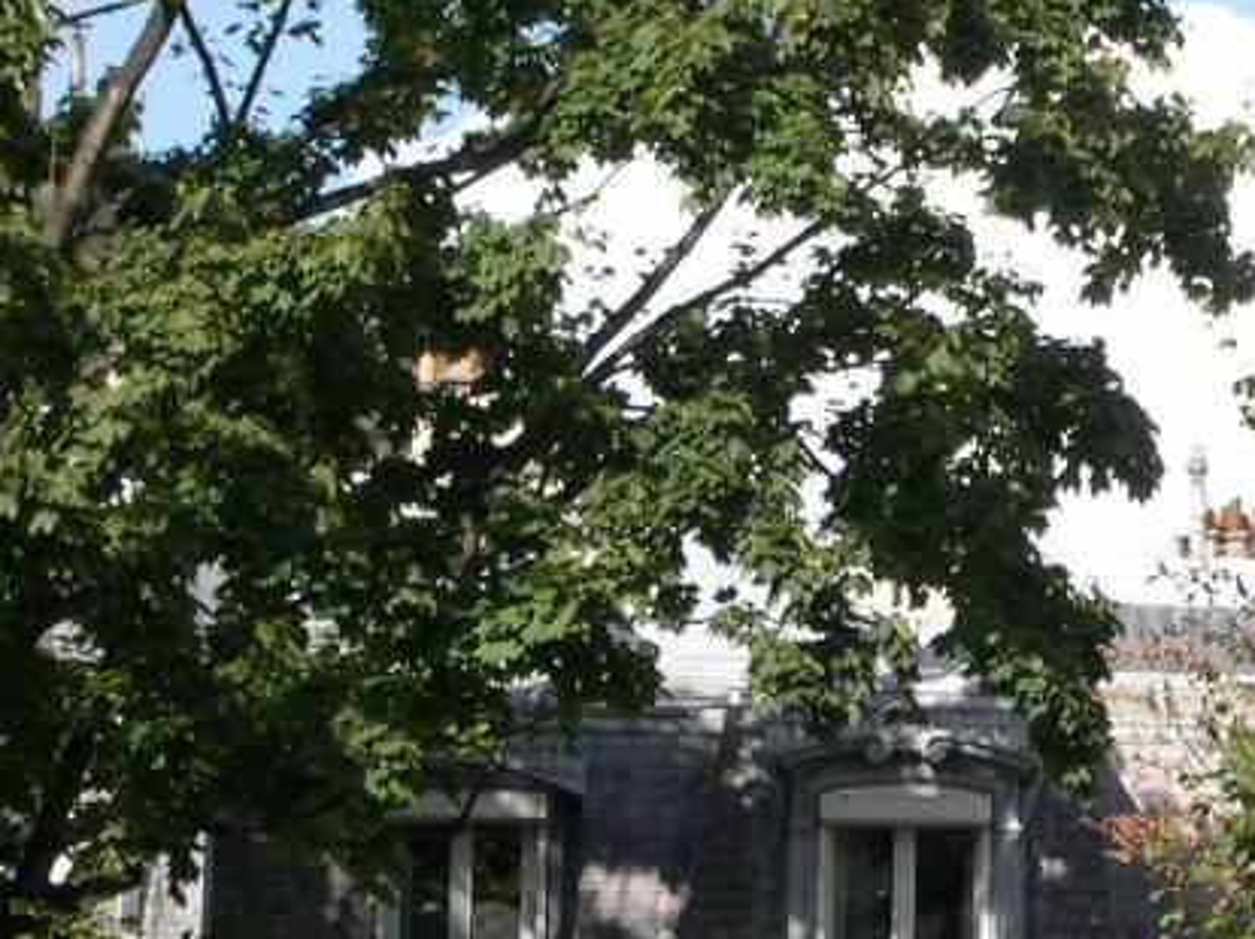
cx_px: 946
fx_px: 10218
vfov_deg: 5.3
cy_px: 721
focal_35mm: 282
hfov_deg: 7.0
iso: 100
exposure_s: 1/344
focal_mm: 24
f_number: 4.9
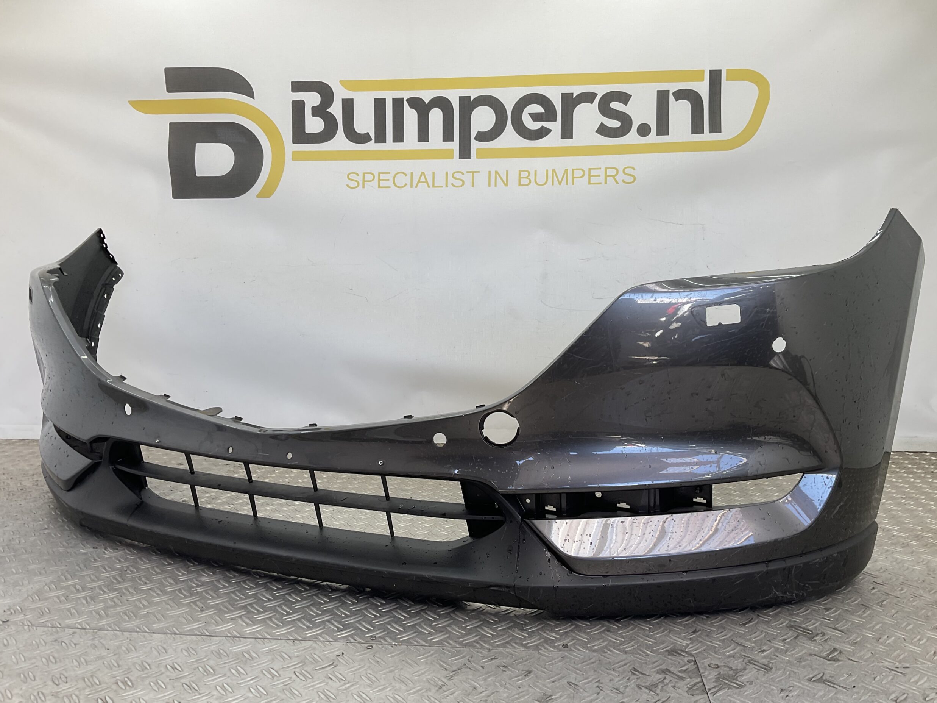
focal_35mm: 30
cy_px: 361
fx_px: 812
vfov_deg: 46.8
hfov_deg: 60.0
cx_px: 482
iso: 16
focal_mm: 3
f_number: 1.8
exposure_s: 1/126
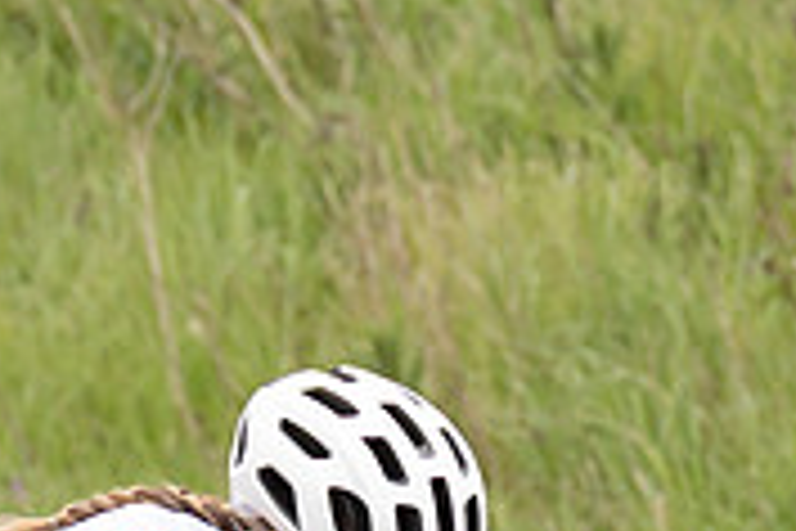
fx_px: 43799
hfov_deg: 1.0
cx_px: 118
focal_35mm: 1981
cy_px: 662
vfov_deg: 0.7
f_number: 4
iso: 320
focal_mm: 200
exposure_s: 1/1000
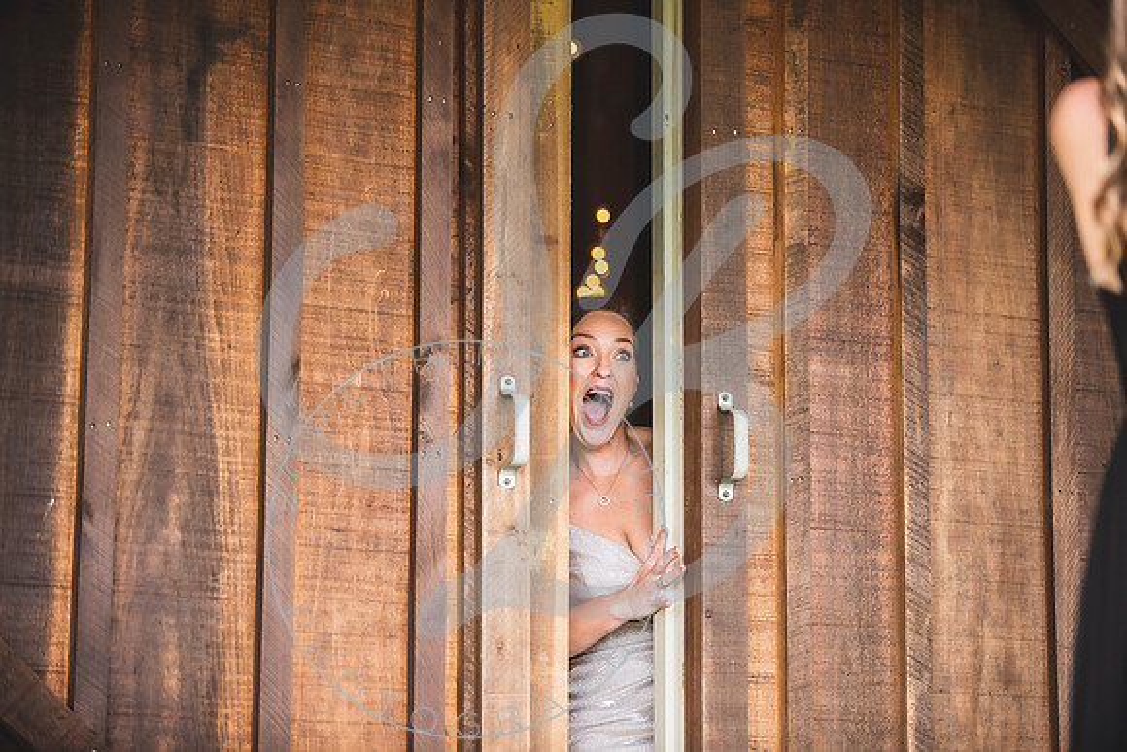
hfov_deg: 17.0
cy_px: 376
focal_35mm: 120
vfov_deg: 11.4
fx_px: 3767
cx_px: 564
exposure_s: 1/320
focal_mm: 116
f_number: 2.8
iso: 250
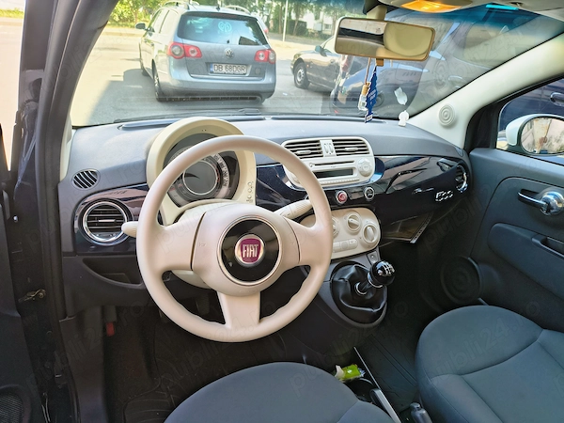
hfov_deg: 73.9
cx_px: 282
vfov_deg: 58.9
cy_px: 212
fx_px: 375
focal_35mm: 23
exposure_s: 1/142
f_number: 1.8
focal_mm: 5.56
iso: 100
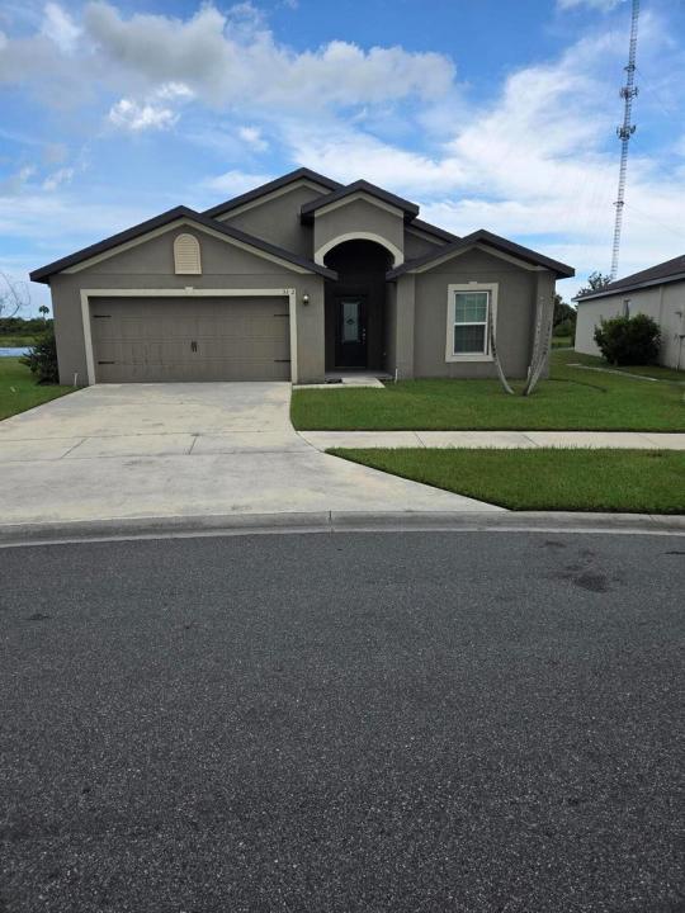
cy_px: 456
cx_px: 342
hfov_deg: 58.9
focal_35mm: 23
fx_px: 607
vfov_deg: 73.9
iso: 80
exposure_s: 1/3988
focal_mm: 5.4
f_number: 1.8
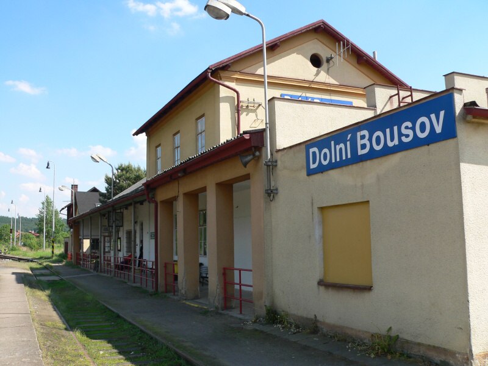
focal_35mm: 36
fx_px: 508
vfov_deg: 39.7
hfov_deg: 51.4
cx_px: 244
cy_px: 183
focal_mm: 6
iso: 80
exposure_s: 1/400
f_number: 4
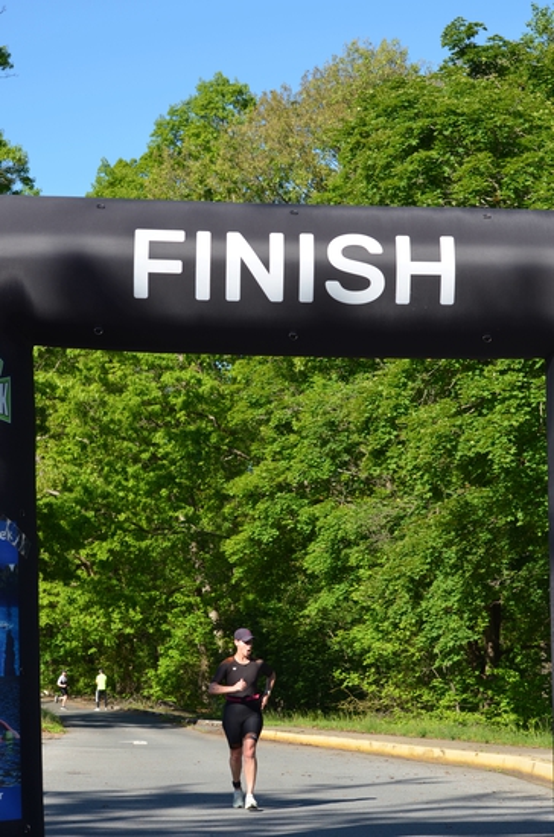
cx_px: 277
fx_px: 1914
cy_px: 418
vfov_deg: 24.7
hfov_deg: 16.5
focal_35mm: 82
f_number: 8
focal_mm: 55
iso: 180
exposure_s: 1/250
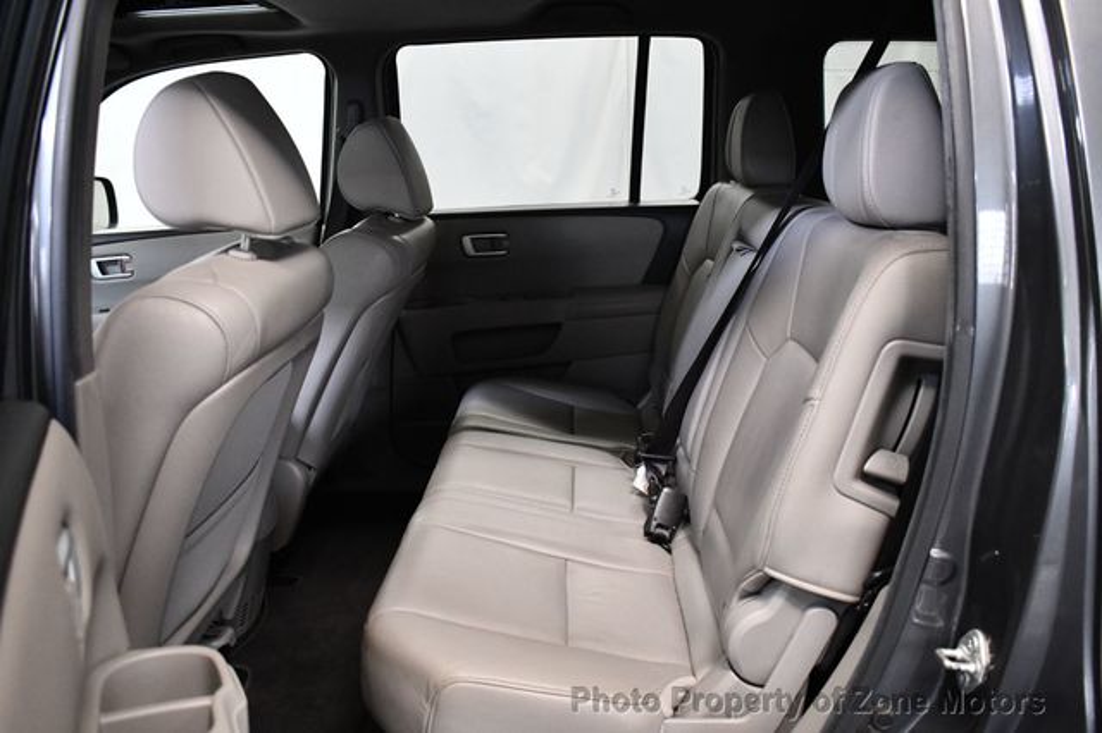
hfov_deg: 62.0
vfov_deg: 43.6
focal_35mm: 30
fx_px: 918
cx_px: 551
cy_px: 366
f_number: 3.8
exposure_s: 1/100
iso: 3200
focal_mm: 20
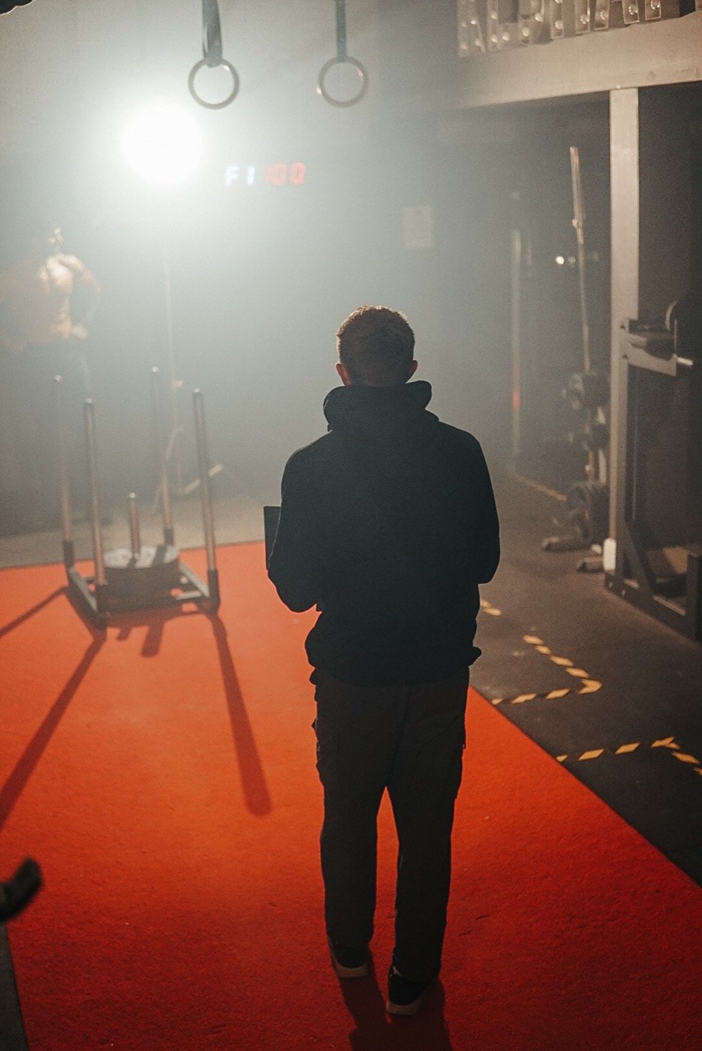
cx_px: 351
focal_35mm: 45
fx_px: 1315
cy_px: 526
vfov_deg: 43.6
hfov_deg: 29.9
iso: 800
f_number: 1.4
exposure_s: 1/640
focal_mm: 30
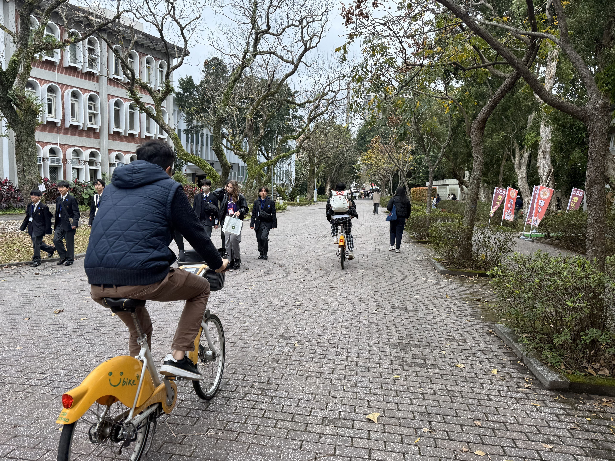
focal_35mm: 24
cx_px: 308
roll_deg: -2.4
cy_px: 230
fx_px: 426
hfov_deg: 71.6
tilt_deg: -6.2
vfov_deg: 56.8
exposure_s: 1/397
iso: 80
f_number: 1.78
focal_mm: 6.76
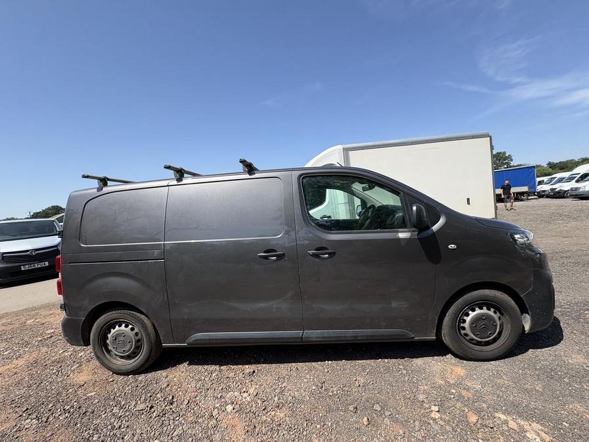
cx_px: 294
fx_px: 238
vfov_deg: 85.7
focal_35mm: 14
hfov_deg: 102.1
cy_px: 221
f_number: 2.2
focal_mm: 2.22
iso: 50
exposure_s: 1/1449
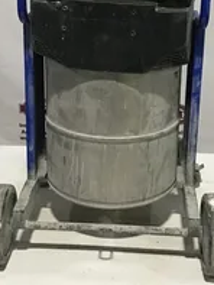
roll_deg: -0.6
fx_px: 519
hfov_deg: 23.3
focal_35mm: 63
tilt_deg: -17.4
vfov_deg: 30.2
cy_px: 69
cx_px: 119
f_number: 2.4
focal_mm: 3.3
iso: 160
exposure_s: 1/30
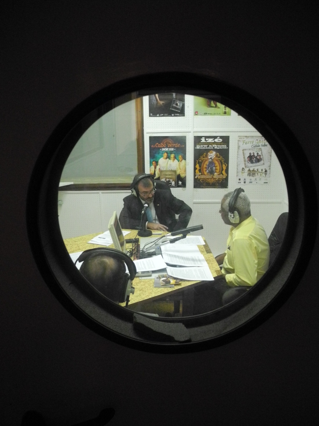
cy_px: 213
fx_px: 344
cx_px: 160
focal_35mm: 28
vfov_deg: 63.4
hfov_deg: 49.8
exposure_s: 1/70.1
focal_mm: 6
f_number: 2.8
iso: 800
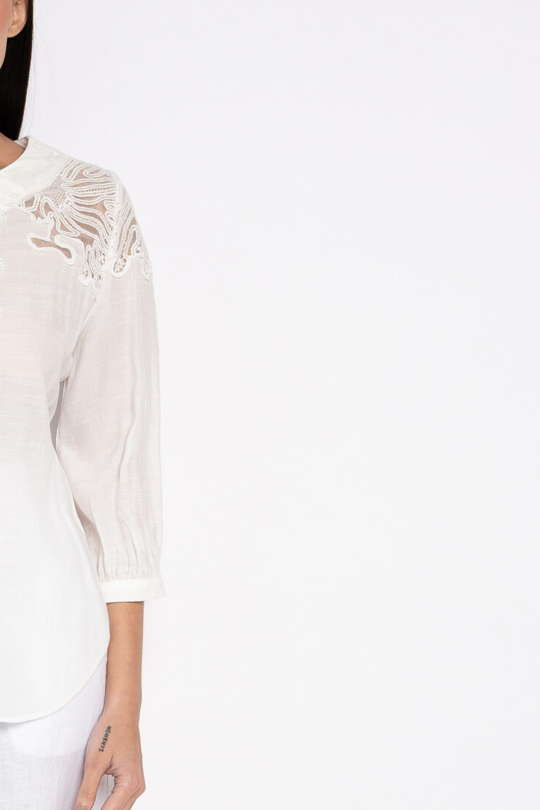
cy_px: 707
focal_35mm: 94
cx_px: -71
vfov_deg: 21.3
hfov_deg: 14.2
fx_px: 2117
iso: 320
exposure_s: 1/125
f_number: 5
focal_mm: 40
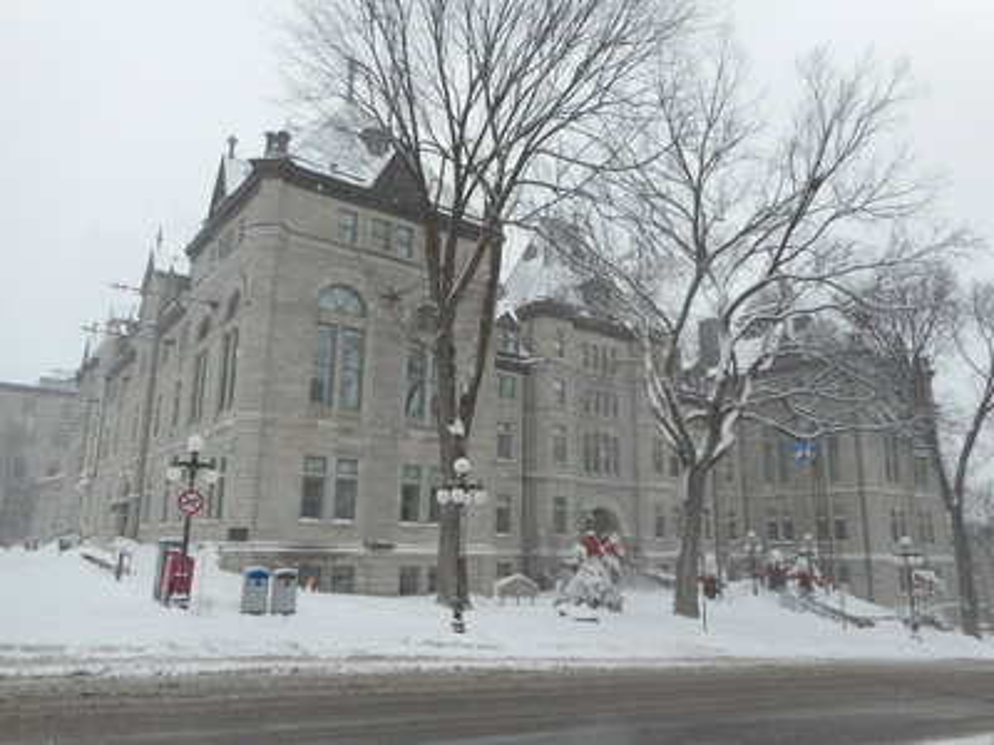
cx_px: 497
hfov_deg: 69.4
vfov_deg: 54.9
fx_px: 718
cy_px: 372
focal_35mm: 25
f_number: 3.7
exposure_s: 1/320
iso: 80
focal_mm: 4.5
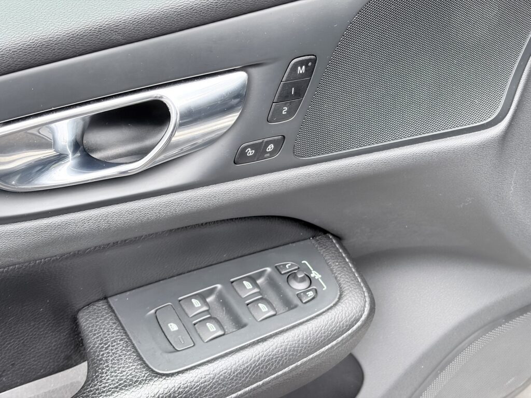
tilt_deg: -41.3
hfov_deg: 36.8
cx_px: 266
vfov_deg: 28.0
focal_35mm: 52
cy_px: 199
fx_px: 798
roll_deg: +6.2
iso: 200
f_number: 1.6
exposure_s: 1/40
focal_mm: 5.96
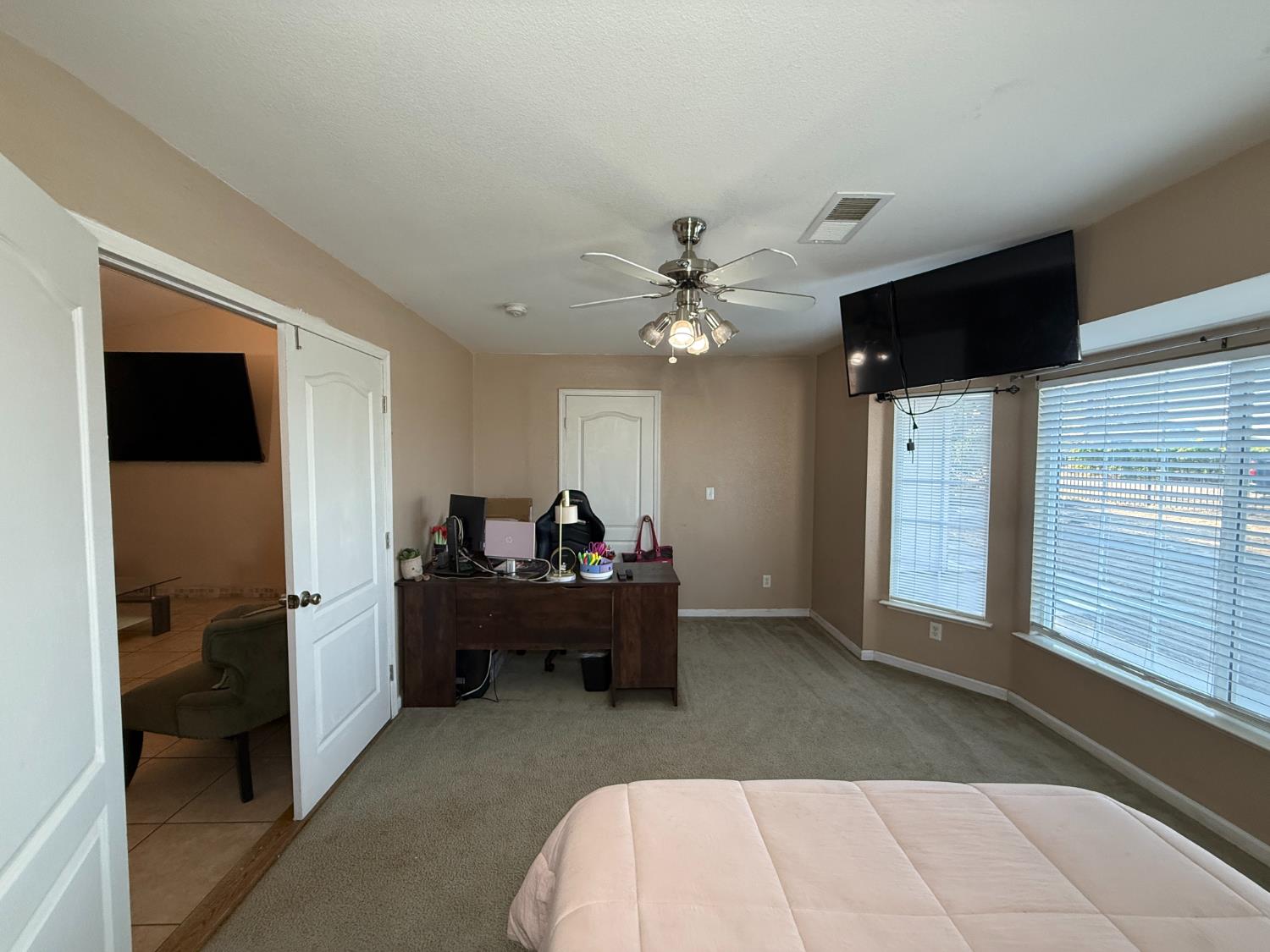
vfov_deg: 85.7
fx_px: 514
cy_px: 476
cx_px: 635
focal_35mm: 14
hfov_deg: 102.1
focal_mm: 2.22
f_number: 2.2
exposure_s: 1/120
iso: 320
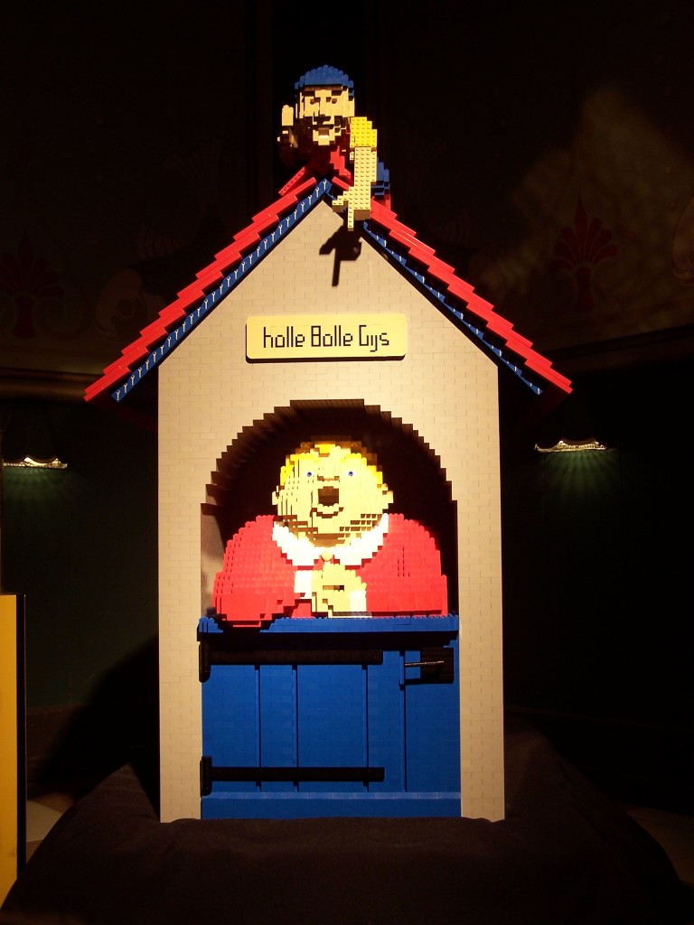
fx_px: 1149
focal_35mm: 43
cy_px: 462
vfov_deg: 43.9
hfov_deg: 33.6
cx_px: 347
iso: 80
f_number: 2.9
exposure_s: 1/10
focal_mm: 7.1
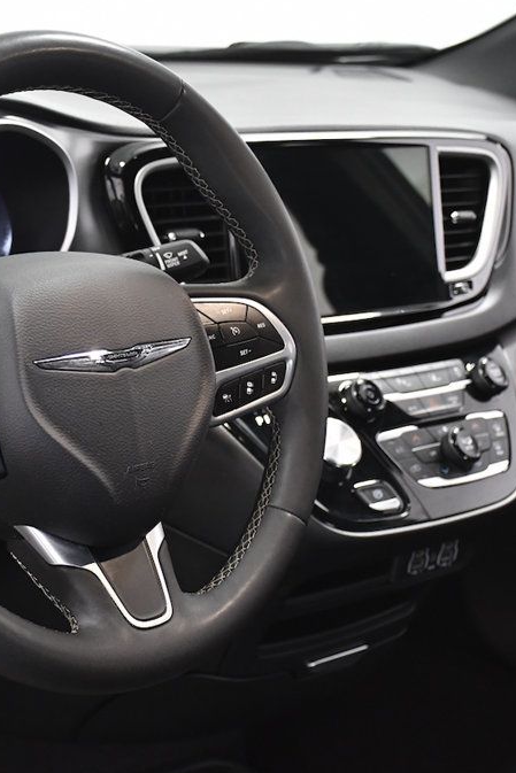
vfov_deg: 27.7
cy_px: 385
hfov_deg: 18.6
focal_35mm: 73
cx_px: 136
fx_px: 1569
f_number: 4
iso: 2500
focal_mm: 32
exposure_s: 1/160
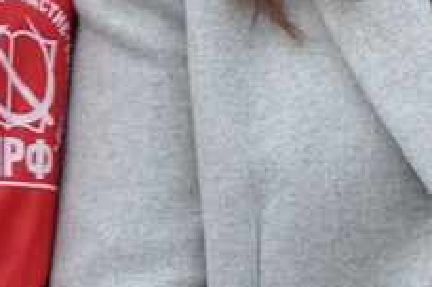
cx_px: 332
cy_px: -316
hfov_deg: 5.5
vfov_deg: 3.6
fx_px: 4485
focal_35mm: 374
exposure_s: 1/100
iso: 200
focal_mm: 44
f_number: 10
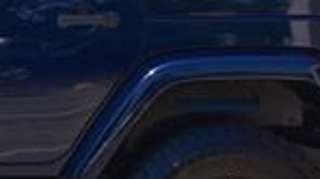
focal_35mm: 286
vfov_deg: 4.2
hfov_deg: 7.5
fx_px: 2425
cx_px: -86
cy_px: -30
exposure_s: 1/320
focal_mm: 42
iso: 400
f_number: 11
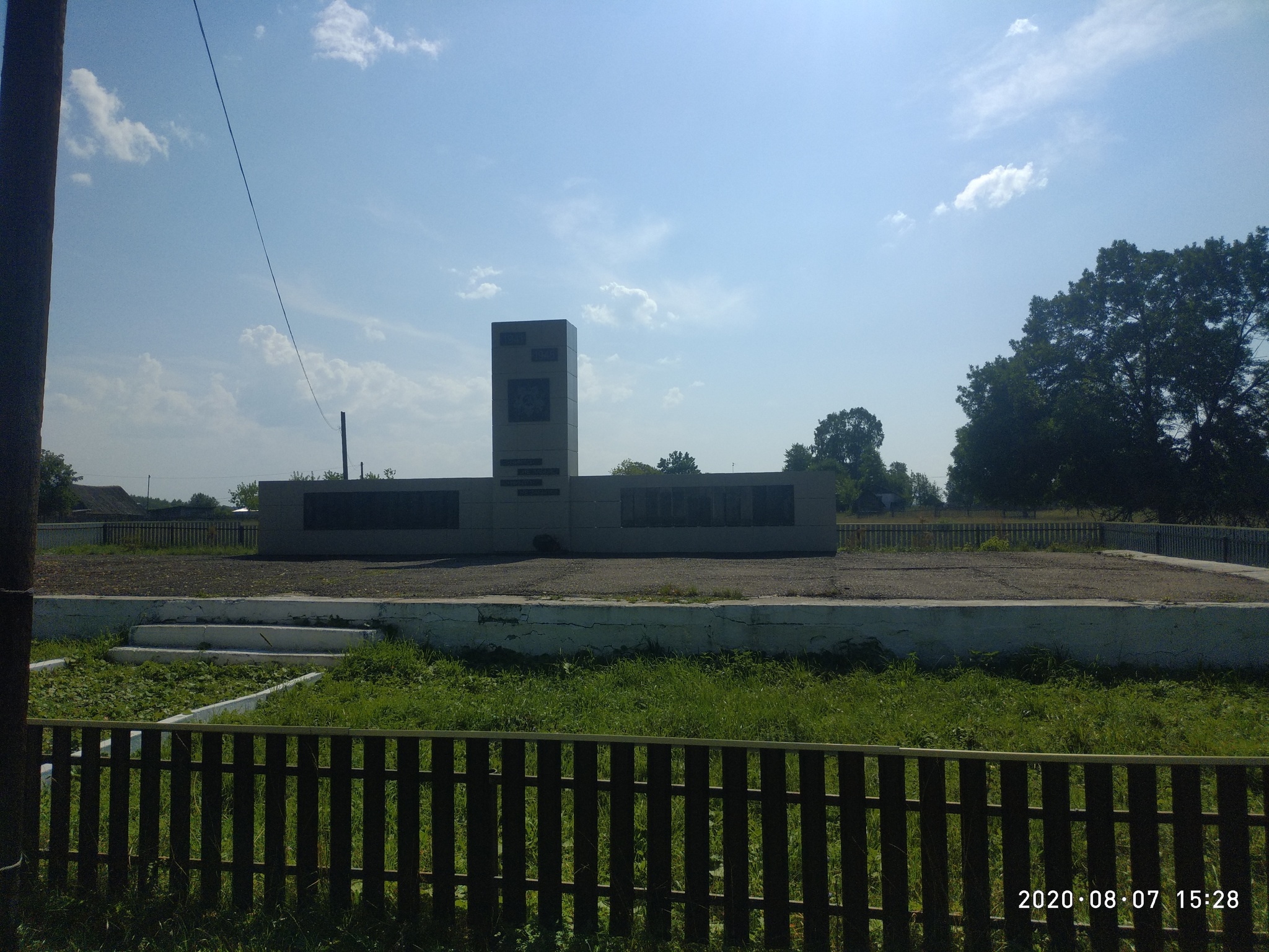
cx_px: 634
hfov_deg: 71.6
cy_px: 476
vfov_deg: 56.8
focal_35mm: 24
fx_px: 880
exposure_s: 1/10515
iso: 149
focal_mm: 3.94
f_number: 1.9
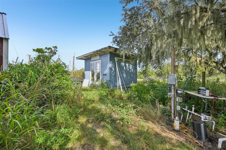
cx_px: 113
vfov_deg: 81.2
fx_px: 88
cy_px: 75
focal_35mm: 14
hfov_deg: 104.3
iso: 400
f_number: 8
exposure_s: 1/400
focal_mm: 14
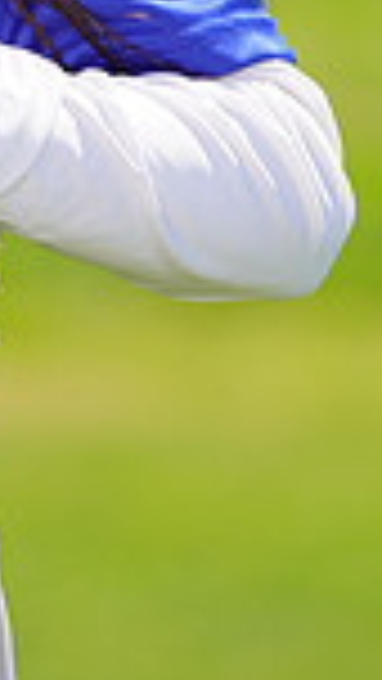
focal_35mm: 1103
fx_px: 19851
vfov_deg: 2.0
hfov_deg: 1.1
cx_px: -326
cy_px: -509
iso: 100
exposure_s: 1/250
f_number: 8
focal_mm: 274
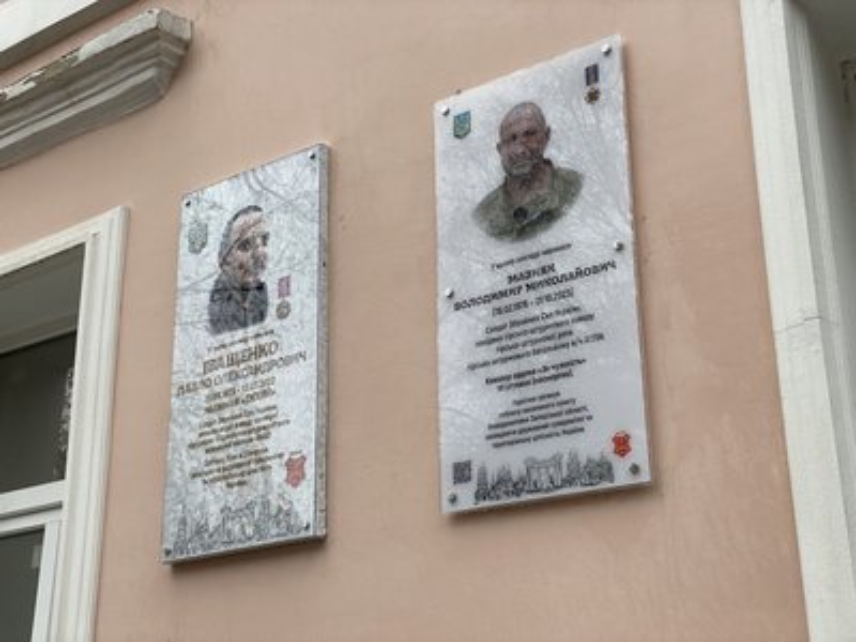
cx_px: 428
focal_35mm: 52
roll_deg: -0.5
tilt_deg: +21.6
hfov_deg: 36.8
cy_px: 321
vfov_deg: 28.0
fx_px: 1286
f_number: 2
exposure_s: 1/121
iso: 100
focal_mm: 6
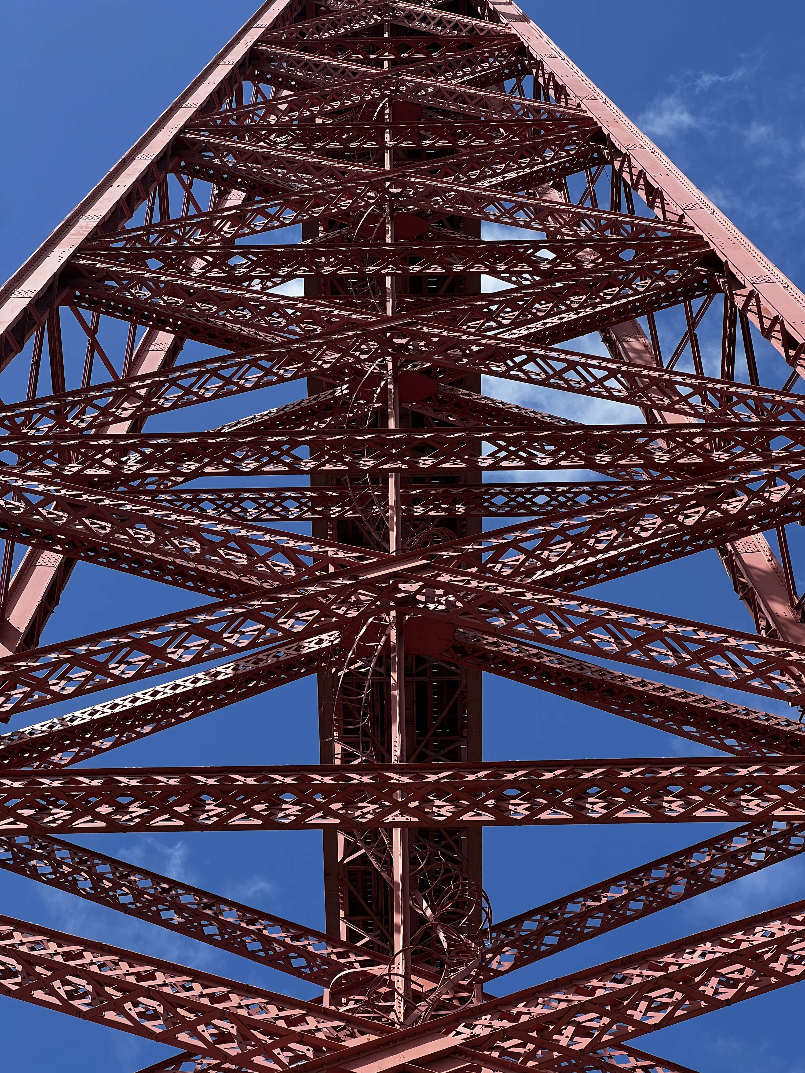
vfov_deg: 25.3
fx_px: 2388
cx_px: 402
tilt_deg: +65.2
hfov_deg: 19.1
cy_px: 536
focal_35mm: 77
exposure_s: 1/376
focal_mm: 9
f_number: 2.8
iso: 32
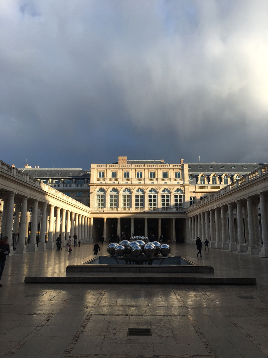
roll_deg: -1.1
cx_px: 134
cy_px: 179
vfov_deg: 61.7
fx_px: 299
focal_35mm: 29
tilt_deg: +10.6
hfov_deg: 48.2
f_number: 2.2
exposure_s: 1/845
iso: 25
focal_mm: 4.15
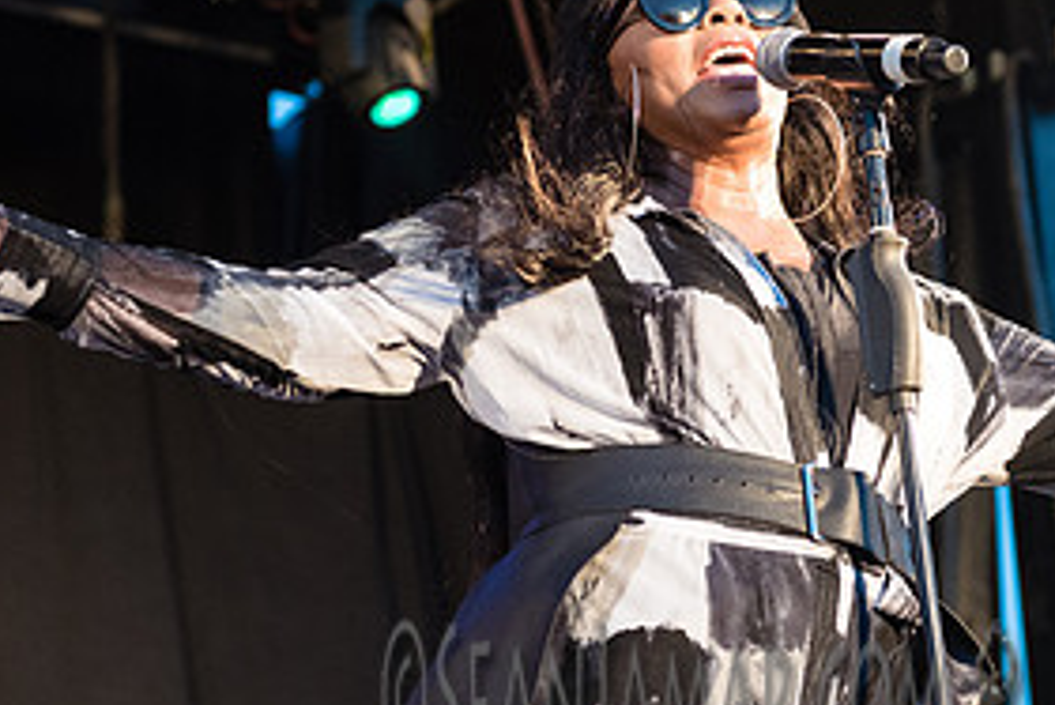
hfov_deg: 17.6
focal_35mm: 116
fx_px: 3401
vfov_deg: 11.8
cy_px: 345
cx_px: 712
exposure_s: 1/250
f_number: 3.5
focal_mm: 56
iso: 2000
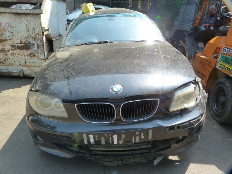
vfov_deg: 54.9
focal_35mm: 25
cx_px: 116
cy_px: 87
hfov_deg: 69.4
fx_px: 168
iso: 125
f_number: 4
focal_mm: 4.5
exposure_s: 1/125
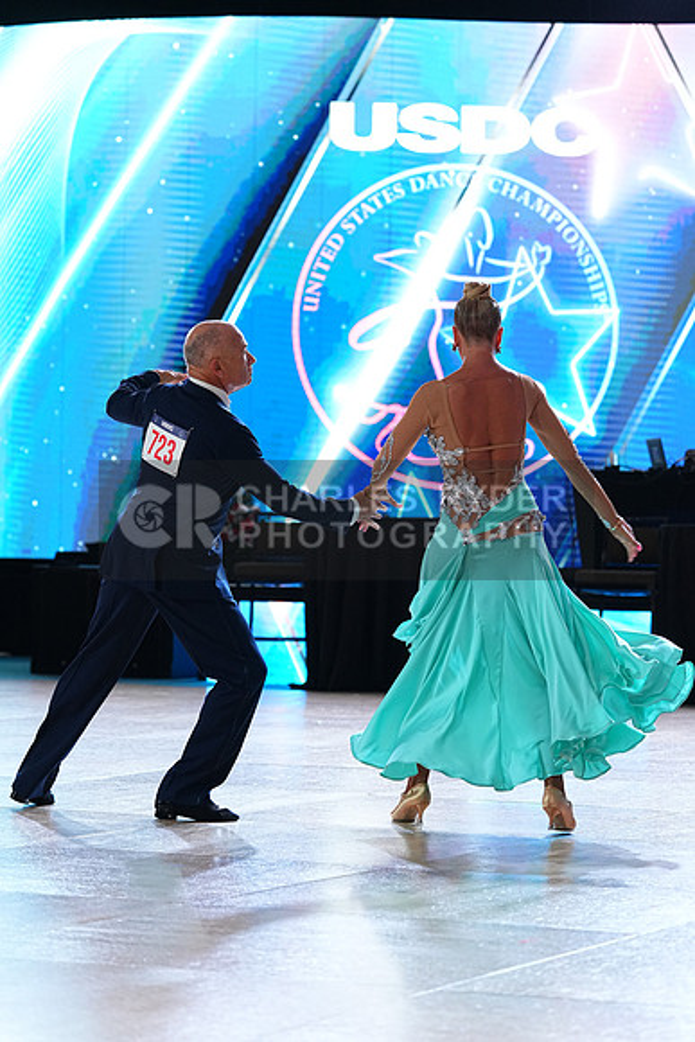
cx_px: 348
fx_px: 3328
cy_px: 521
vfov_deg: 17.8
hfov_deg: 11.9
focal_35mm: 115
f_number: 4
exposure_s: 1/400
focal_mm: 115
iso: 1600
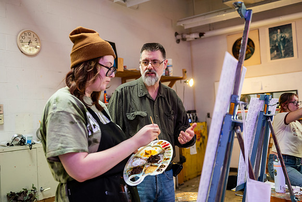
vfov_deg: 35.1
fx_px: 319
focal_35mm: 38
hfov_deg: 50.7
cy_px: 101
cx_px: 151
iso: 1250
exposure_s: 1/60
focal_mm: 38
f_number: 3.2
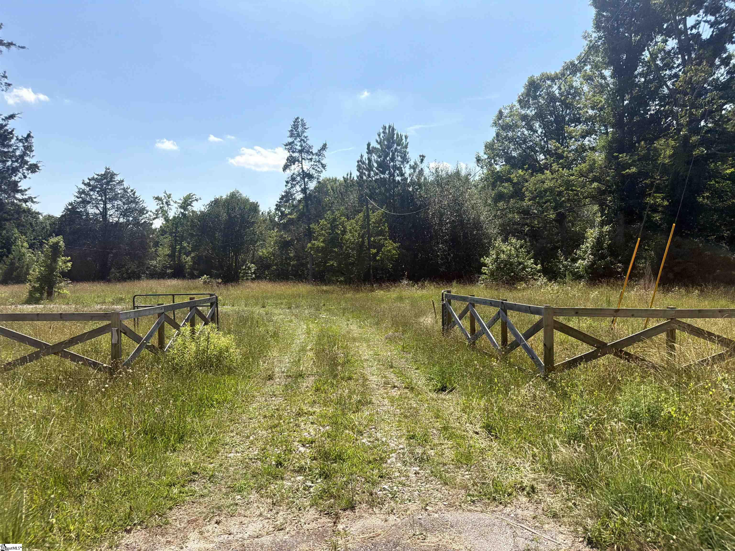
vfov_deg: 56.8
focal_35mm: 24
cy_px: 276
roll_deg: +0.5
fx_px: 510
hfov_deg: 71.6
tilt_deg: +0.1
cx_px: 368
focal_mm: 6.76
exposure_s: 1/22727
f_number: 1.78
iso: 320
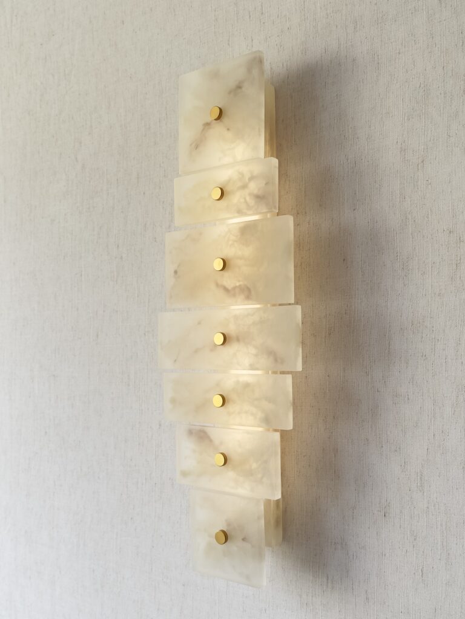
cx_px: 232
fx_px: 430
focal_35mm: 24
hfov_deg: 56.8
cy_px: 310
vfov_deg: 71.6
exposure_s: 1/374
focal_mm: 6.86
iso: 80
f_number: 1.78
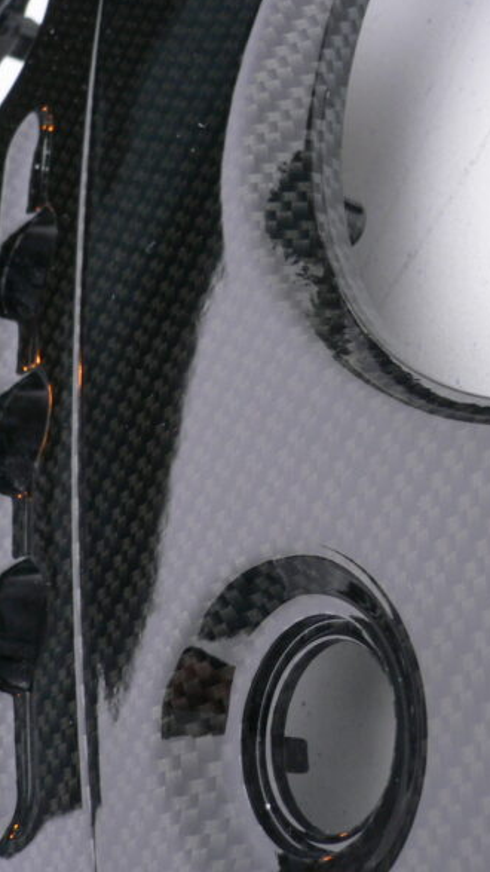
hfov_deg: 22.9
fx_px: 1202
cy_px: 438
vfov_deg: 39.9
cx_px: 331
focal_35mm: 52
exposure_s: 1/60
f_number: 2.8
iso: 100
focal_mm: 5.8
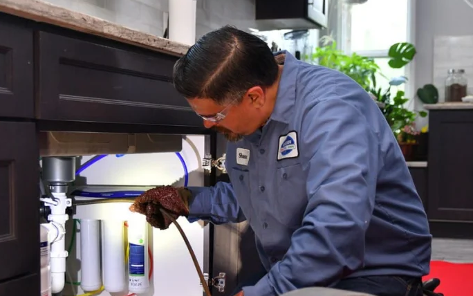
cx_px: 245
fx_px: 796
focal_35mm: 62
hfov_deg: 33.1
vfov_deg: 21.0
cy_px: 191
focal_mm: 27
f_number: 2.8
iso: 500
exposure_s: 1/400
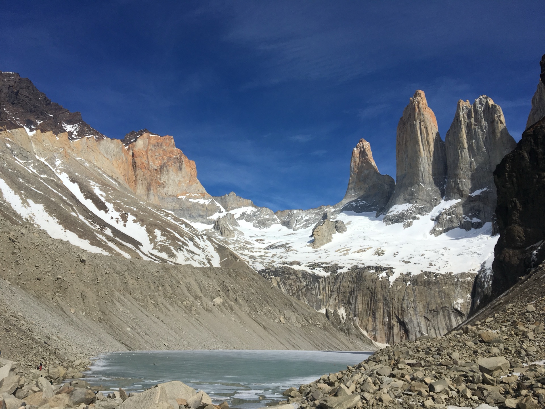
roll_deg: -2.5
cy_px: 204
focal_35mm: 29
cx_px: 272
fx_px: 457
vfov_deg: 48.2
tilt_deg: +16.4
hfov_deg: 61.7
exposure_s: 1/4049
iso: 25
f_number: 2.2
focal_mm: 4.15
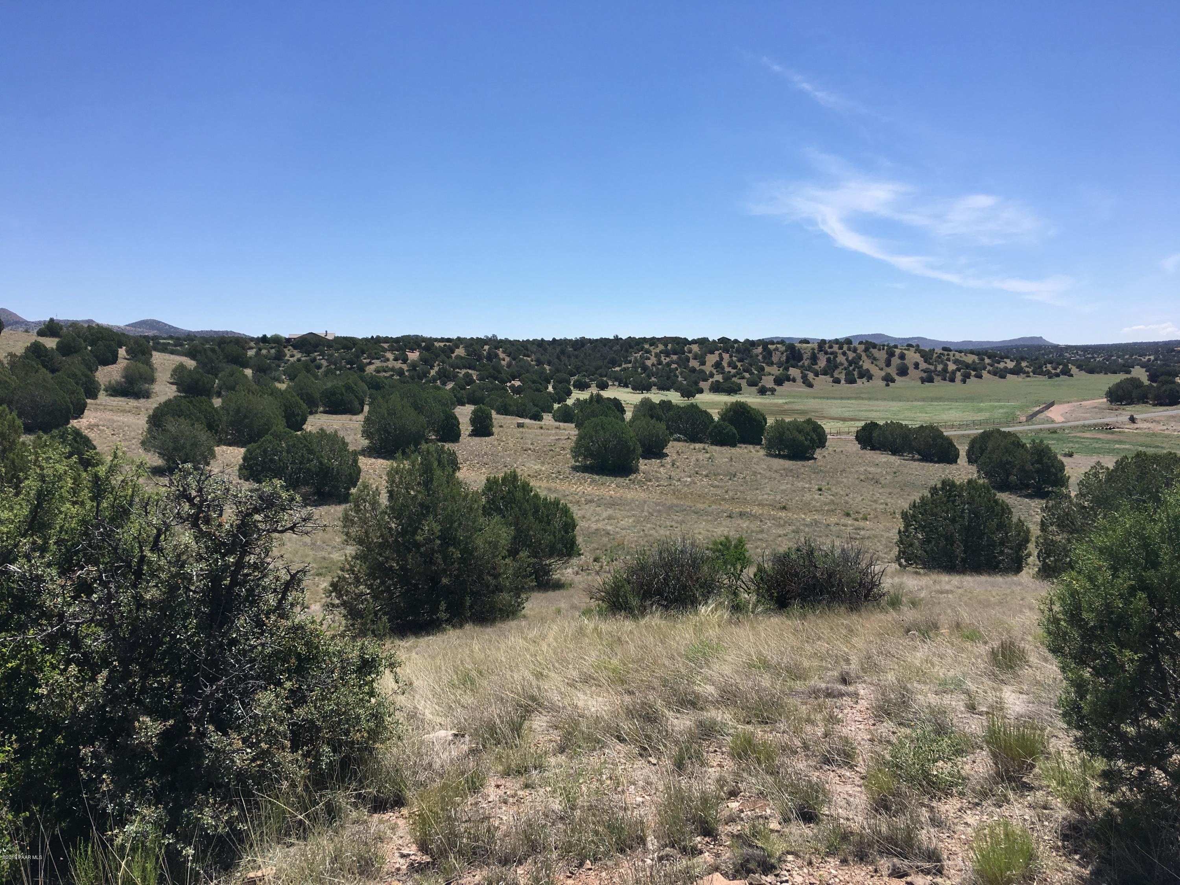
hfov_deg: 61.7
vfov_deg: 48.2
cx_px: 590
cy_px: 442
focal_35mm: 29
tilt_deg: -1.8
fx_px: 989
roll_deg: +2.0
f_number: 2.2
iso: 25
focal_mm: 4.15
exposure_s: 1/1876
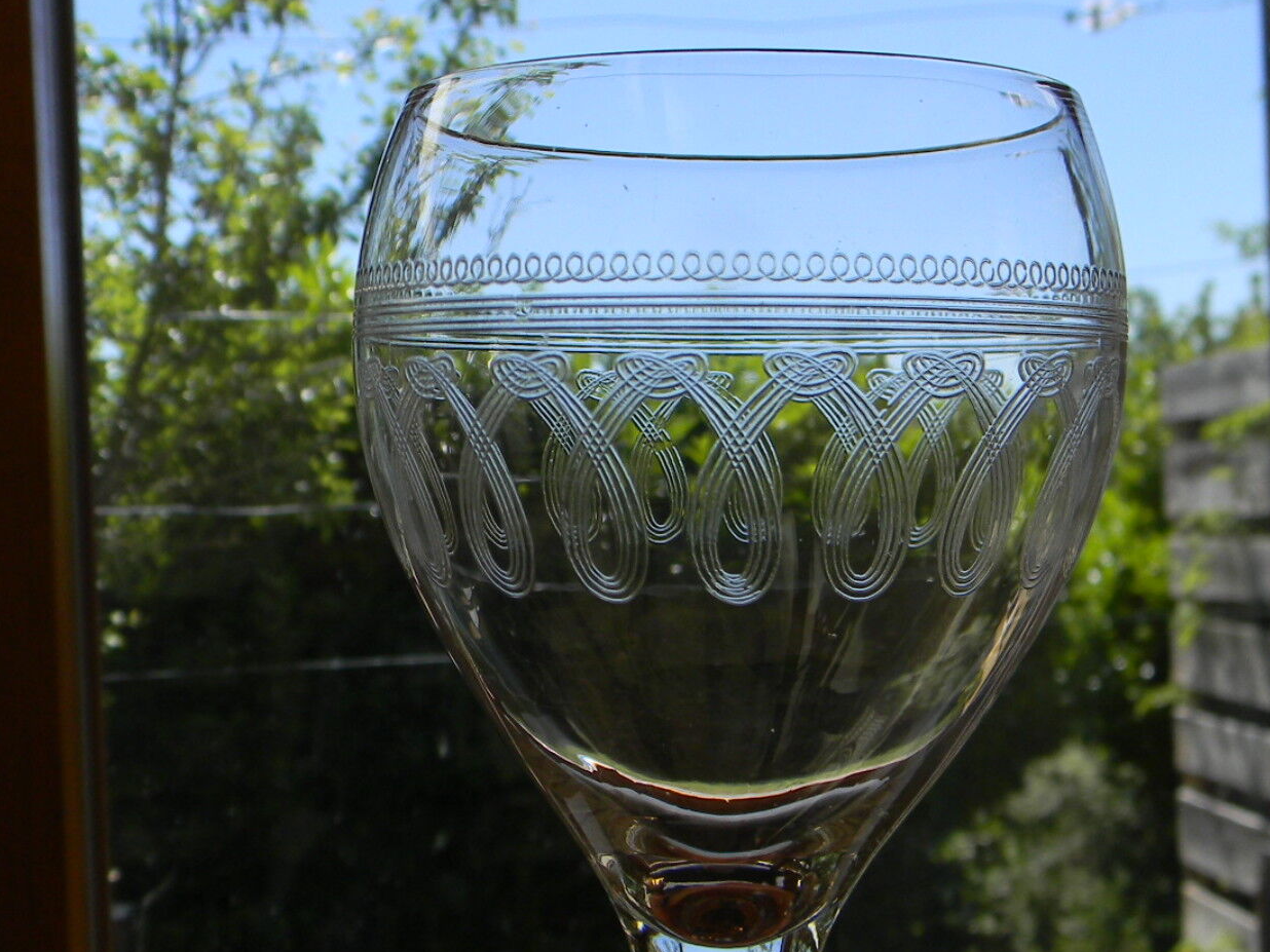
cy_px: 489
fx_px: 1064
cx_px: 653
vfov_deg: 48.2
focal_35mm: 29
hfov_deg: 61.6
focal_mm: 5
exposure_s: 1/719
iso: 80
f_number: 3.5
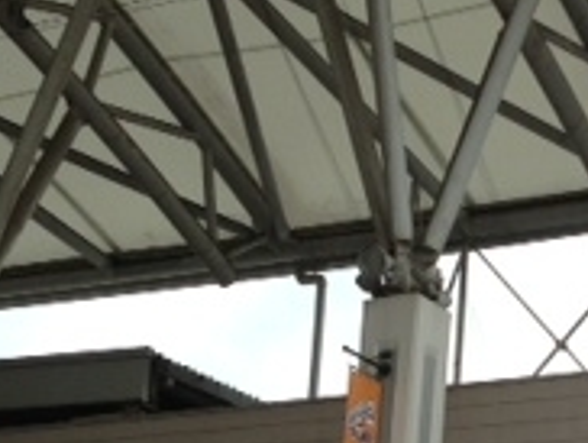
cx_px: 695
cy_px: 437
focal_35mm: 116
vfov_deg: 12.7
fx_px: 1973
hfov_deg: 16.3
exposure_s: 1/861
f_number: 2.4
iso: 50
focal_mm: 4.13
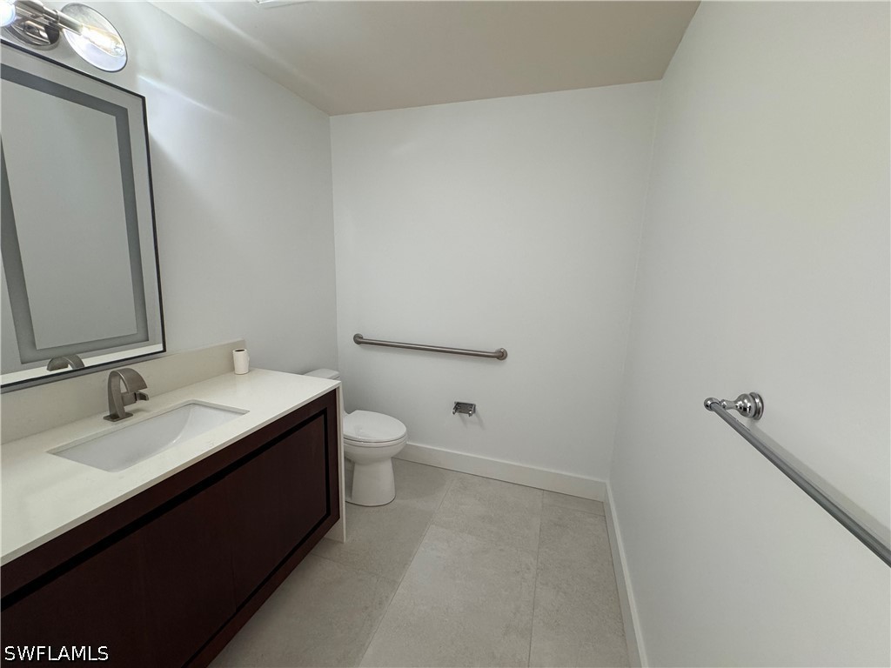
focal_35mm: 14
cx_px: 446
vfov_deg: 85.7
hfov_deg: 102.1
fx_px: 360
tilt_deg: -11.6
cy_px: 334
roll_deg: -1.5
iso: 200
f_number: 2.2
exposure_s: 1/120
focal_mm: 2.22
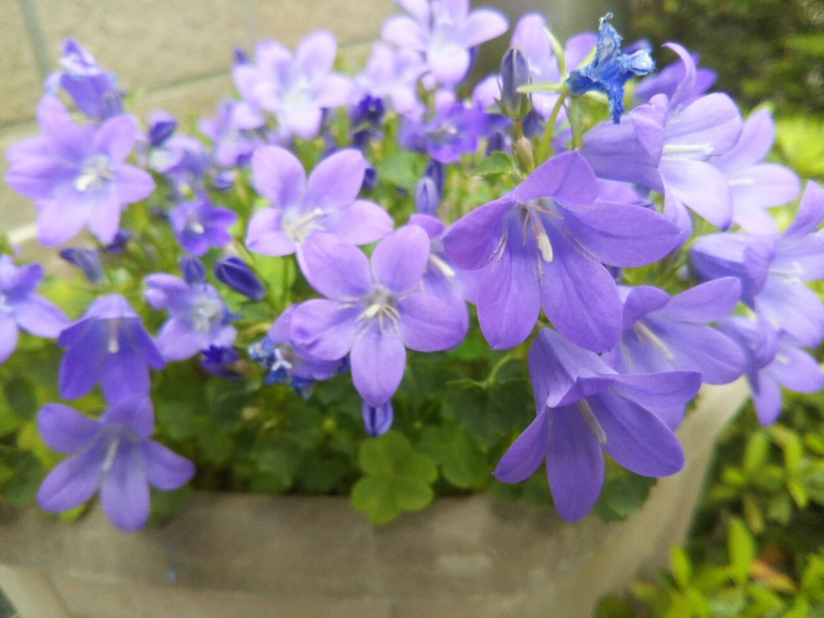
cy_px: 309
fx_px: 714
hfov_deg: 60.0
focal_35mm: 30
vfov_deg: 46.8
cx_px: 412
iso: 125
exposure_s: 1/120
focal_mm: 4
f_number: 2.2
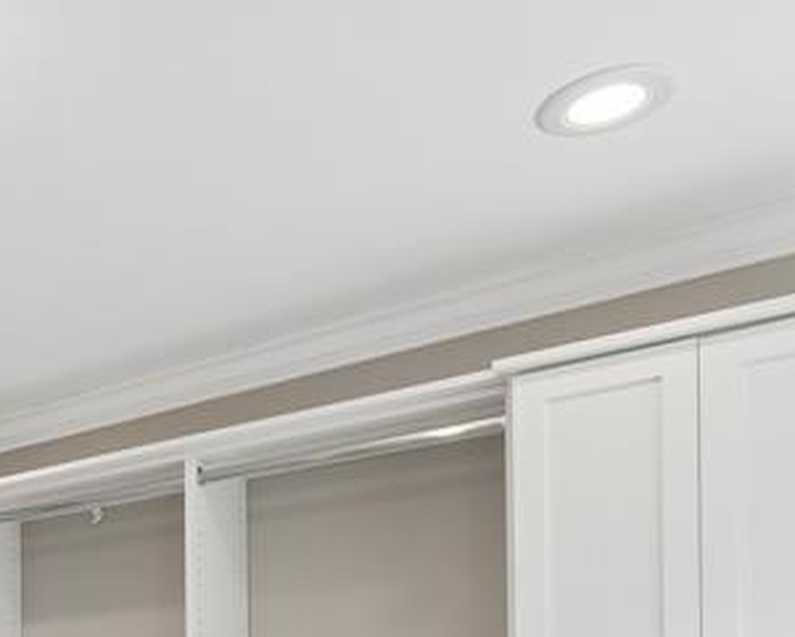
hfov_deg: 30.4
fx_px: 1238
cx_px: -153
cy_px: 811
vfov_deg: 25.2
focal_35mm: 53
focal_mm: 16.5
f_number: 8
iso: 100
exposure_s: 1/50
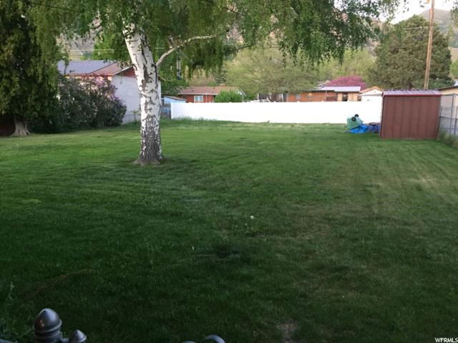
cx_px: 229
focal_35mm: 29
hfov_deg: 61.7
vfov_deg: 48.2
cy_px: 172
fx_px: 384
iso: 160
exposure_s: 1/30
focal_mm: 4.15
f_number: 2.2
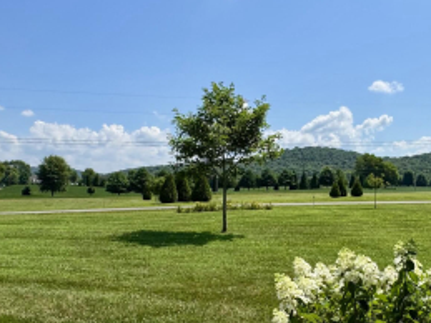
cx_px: 272
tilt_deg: +1.8
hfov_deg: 50.8
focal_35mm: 36
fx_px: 448
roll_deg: -0.7
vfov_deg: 39.6
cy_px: 170
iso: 40
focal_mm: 2.22
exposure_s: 1/2584
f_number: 2.2
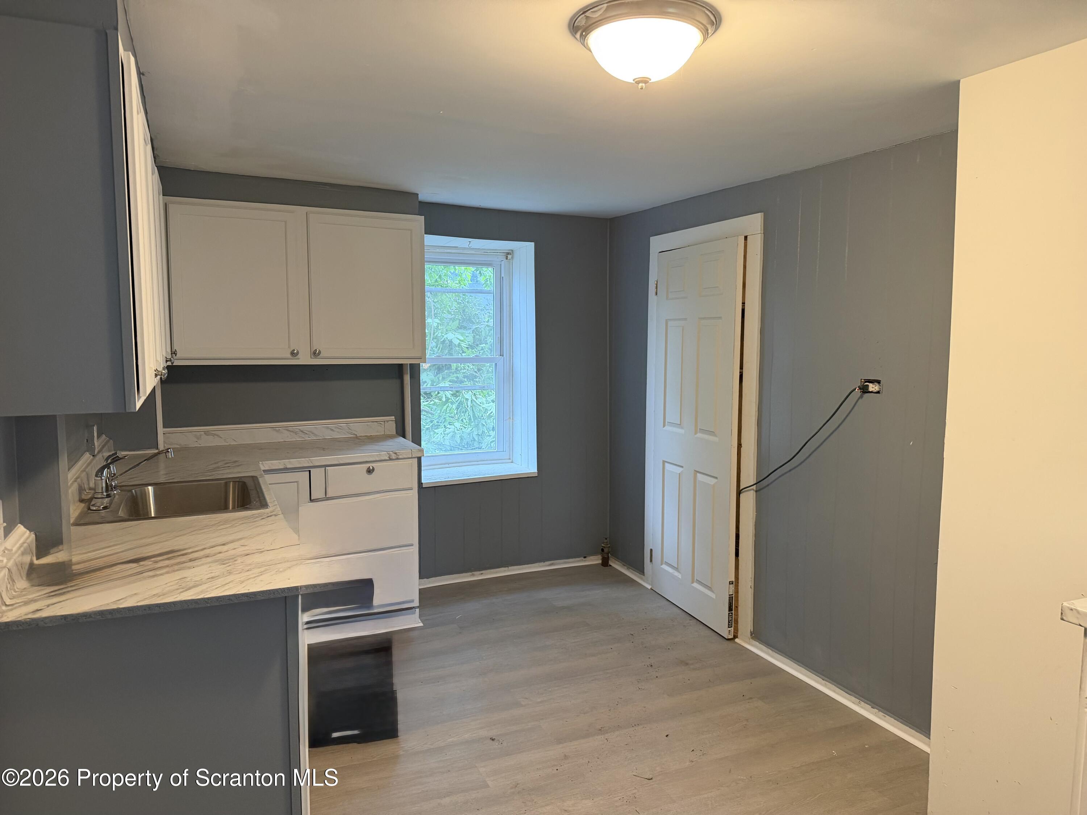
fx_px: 754
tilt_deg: -5.4
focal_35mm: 24
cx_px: 544
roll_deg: +0.2
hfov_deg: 71.6
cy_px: 408
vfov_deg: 56.8
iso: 320
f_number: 1.78
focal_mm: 6.76
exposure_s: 1/60
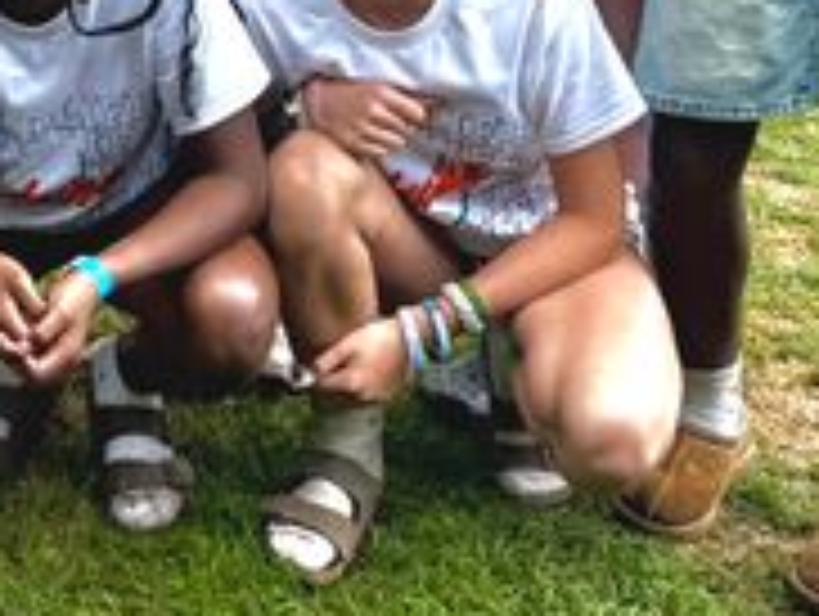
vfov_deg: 16.7
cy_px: -346
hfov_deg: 22.9
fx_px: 1872
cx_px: -135
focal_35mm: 79
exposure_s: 1/187
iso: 200
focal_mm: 6.76
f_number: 1.78
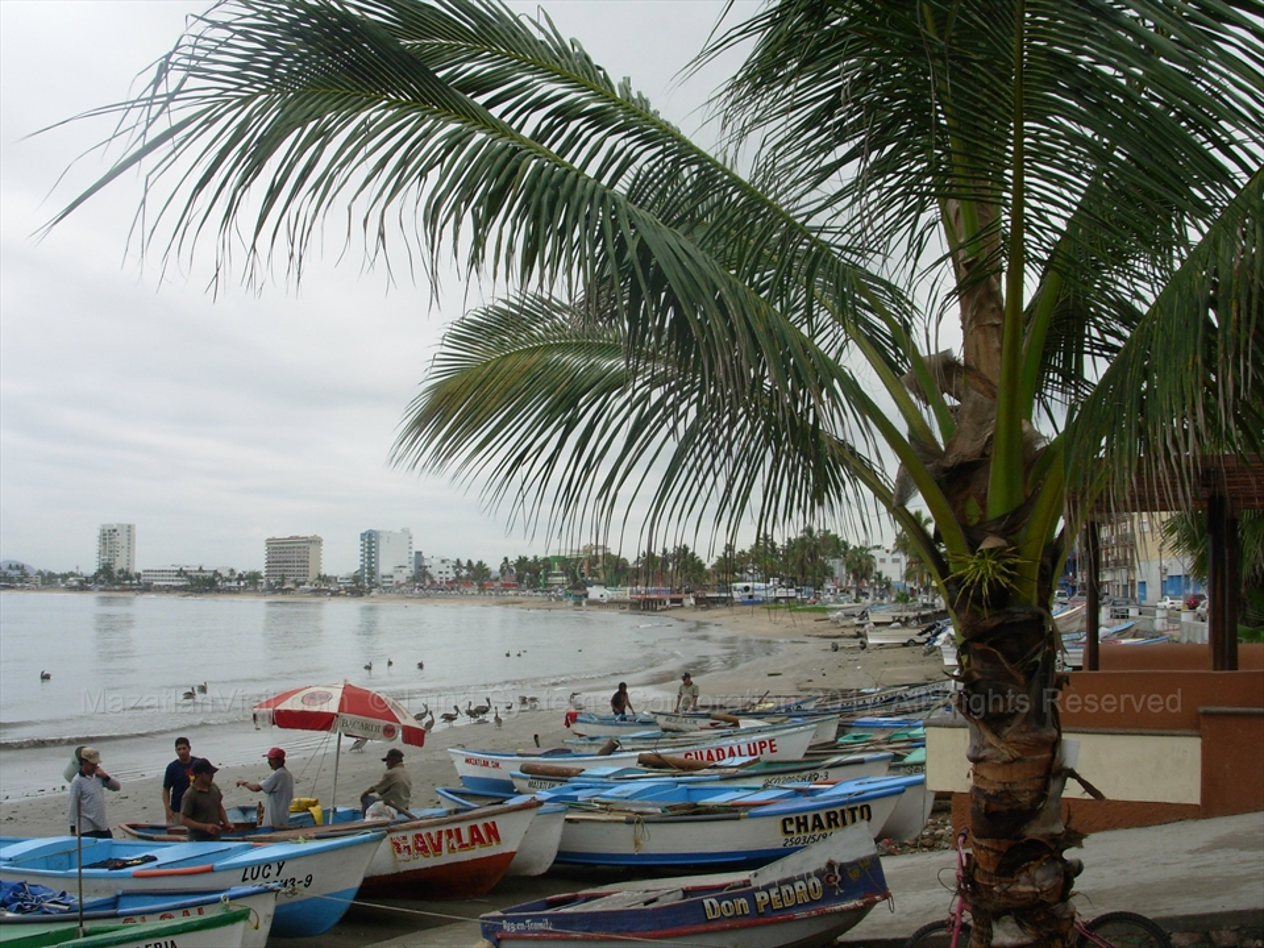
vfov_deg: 37.7
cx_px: 632
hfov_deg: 49.0
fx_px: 1388
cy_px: 474
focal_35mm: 38
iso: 50
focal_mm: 6.3
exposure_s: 1/443
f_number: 4.9
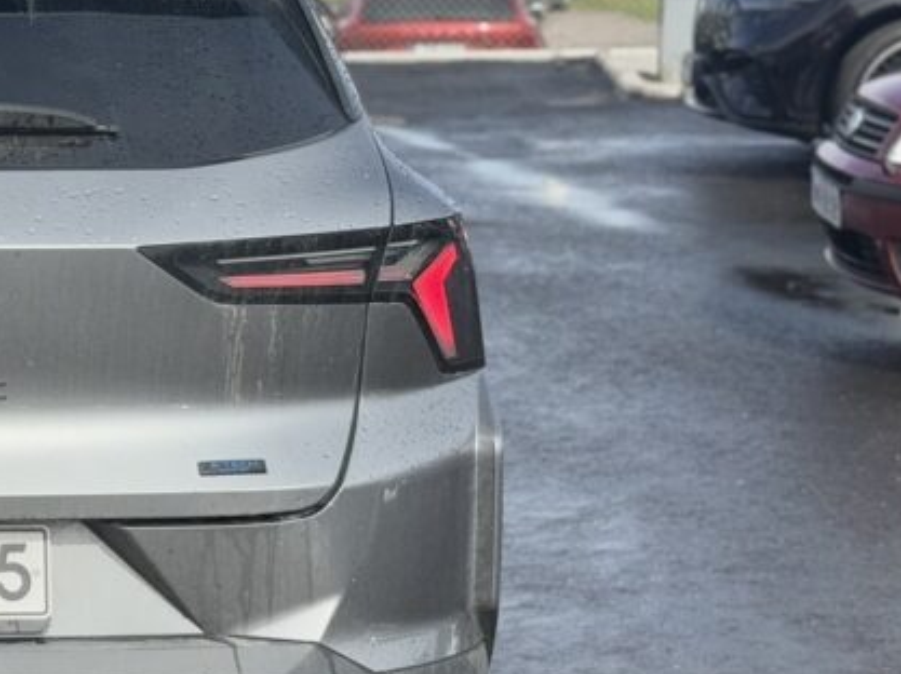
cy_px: 356
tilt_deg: -9.1
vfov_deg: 12.5
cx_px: -184
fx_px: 3069
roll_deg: +0.5
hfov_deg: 16.0
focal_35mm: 118
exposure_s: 1/2762
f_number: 1.78
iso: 64
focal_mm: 6.76
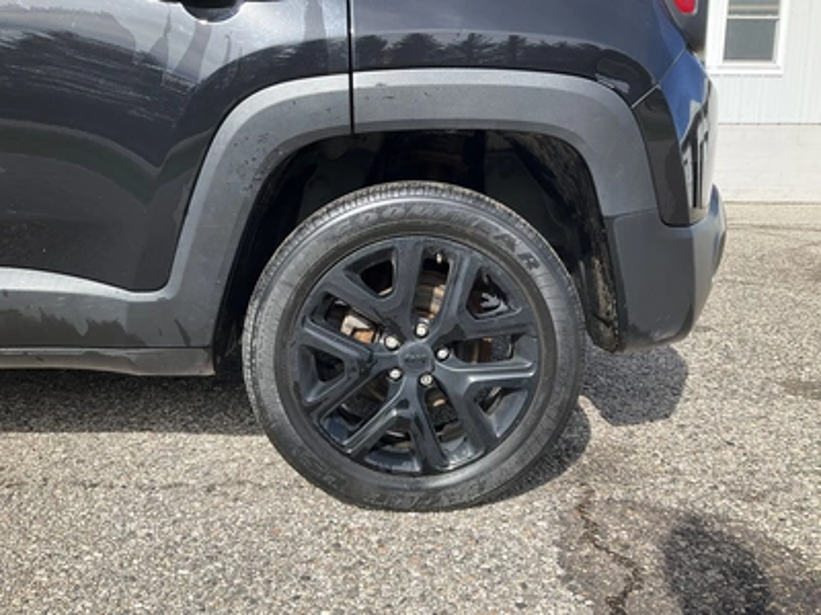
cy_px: 308
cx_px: 410
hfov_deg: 61.7
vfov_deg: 48.2
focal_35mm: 29
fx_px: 688
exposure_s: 1/816
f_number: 1.8
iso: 25
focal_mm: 3
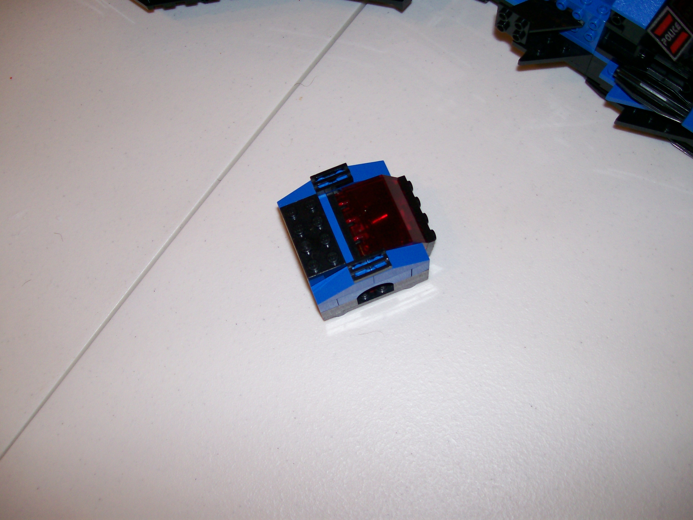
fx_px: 721
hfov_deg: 51.4
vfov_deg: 39.7
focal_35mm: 36
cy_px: 260
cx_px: 346
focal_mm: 6
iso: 80
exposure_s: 1/45.3
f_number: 2.7
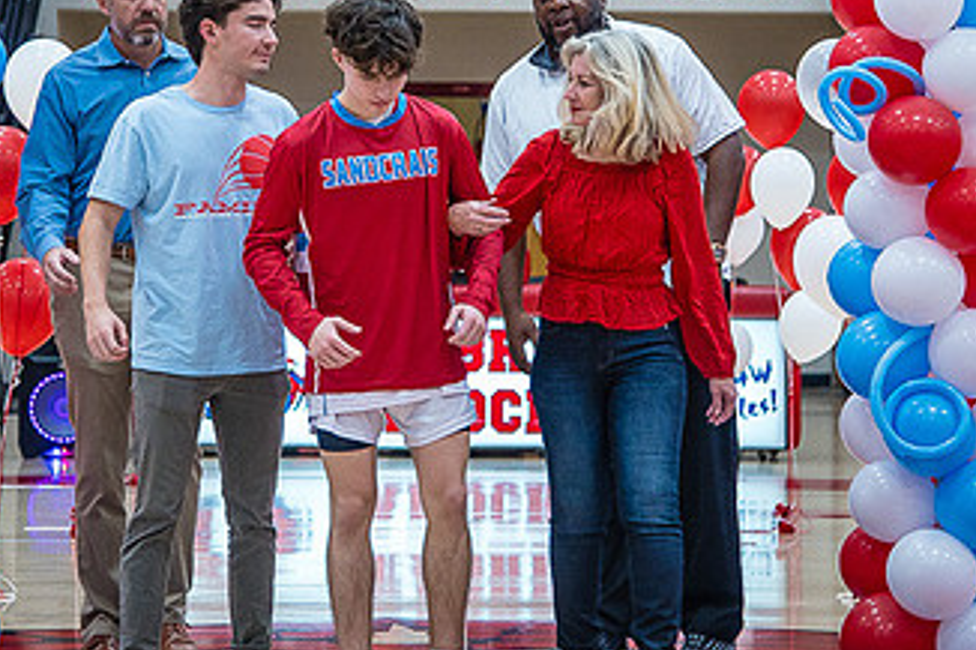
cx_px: 419
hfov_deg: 14.1
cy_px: 156
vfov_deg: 9.4
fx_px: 3956
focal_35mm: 146
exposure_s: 1/320
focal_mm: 82
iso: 2000
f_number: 4
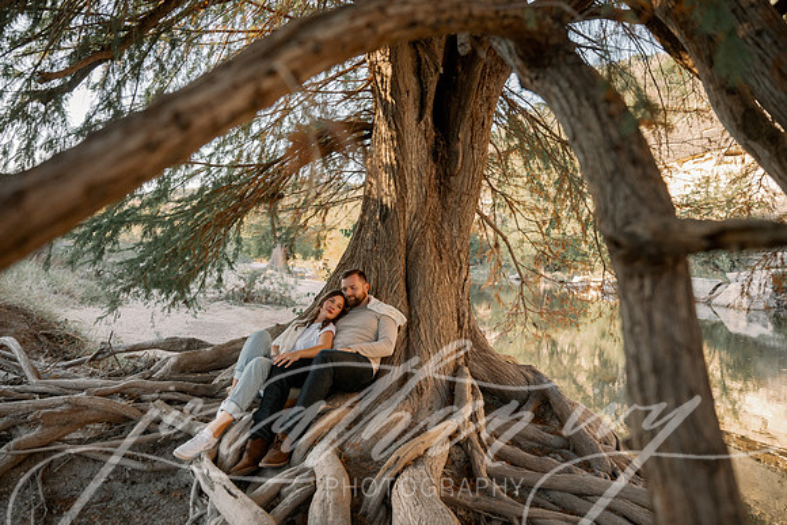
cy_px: 262
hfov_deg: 73.7
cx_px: 394
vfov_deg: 53.2
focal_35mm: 24
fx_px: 525
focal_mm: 24
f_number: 2.8
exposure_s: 1/100
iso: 80
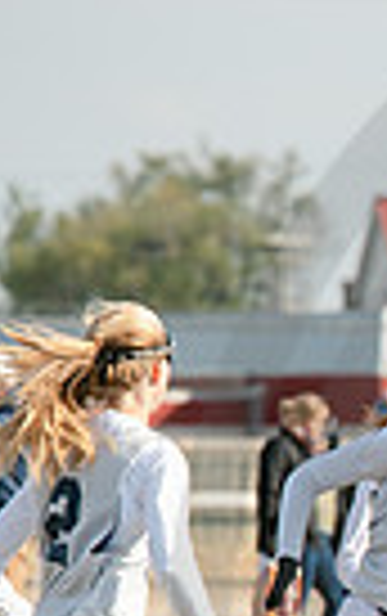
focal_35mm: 864
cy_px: 650
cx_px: 968
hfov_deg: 1.5
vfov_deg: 2.4
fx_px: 14534
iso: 250
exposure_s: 1/1600
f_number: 5
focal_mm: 200
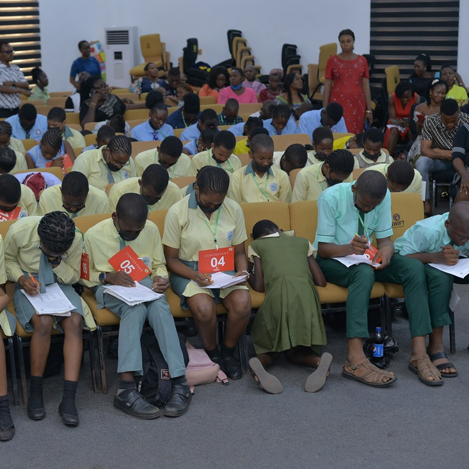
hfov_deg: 26.7
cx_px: 159
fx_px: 981
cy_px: 235
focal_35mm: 64
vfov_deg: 26.9
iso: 1000
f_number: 4
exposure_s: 1/160
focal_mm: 50
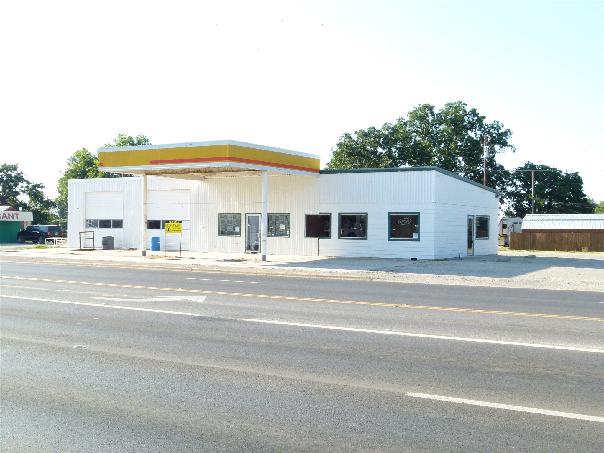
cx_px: 302
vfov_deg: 36.0
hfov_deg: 46.8
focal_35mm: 40
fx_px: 698
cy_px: 226
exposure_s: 1/250
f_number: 4
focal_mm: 7.3
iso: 100
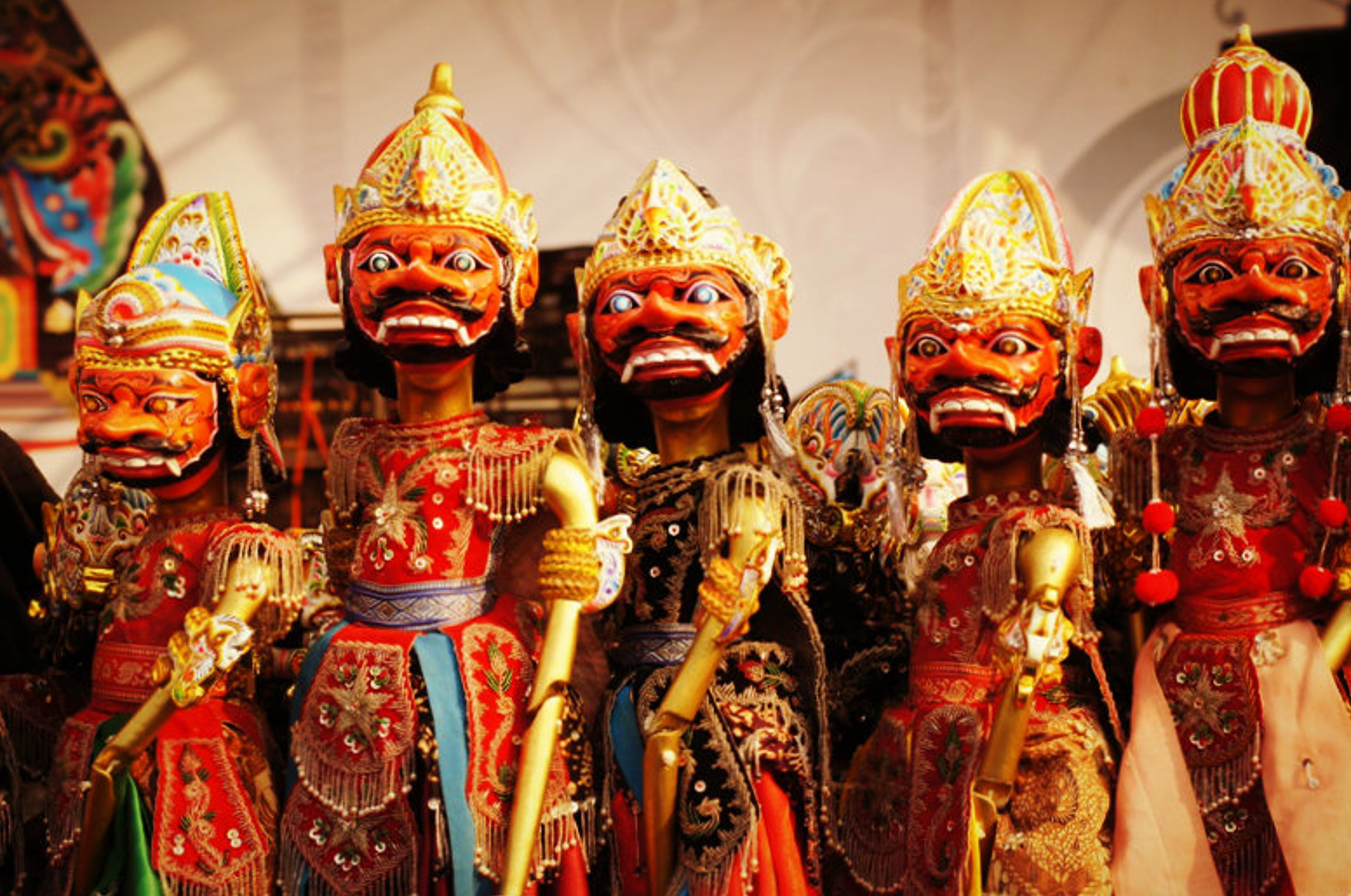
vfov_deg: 15.0
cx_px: 682
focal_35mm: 91
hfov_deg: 22.4
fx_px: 3410
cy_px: 446
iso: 100
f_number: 8
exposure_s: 1/125
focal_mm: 60
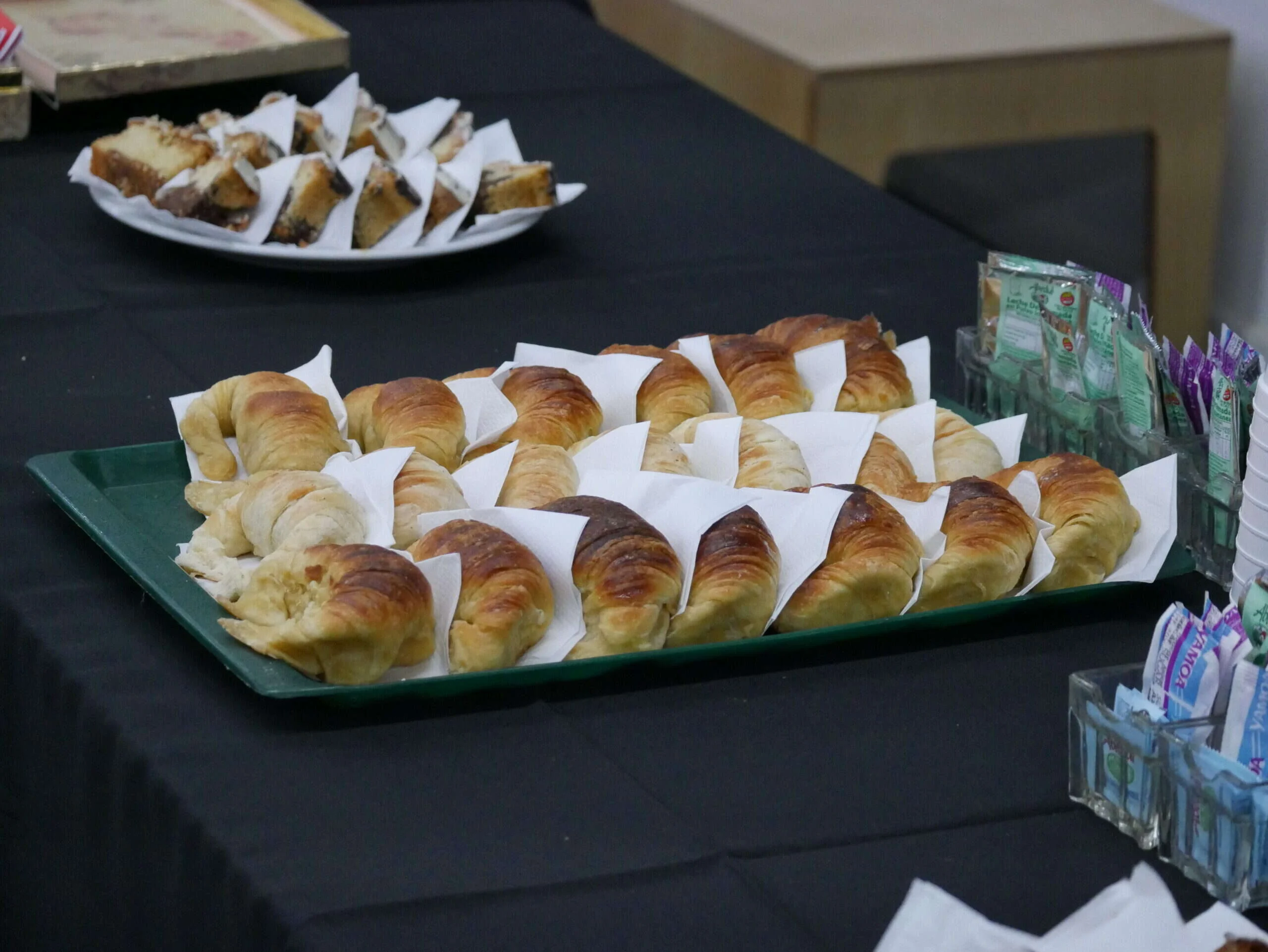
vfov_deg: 13.0
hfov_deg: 17.3
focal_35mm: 114
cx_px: 634
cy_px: 476
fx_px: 4177
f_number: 4.5
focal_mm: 57
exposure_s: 1/125
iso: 3200
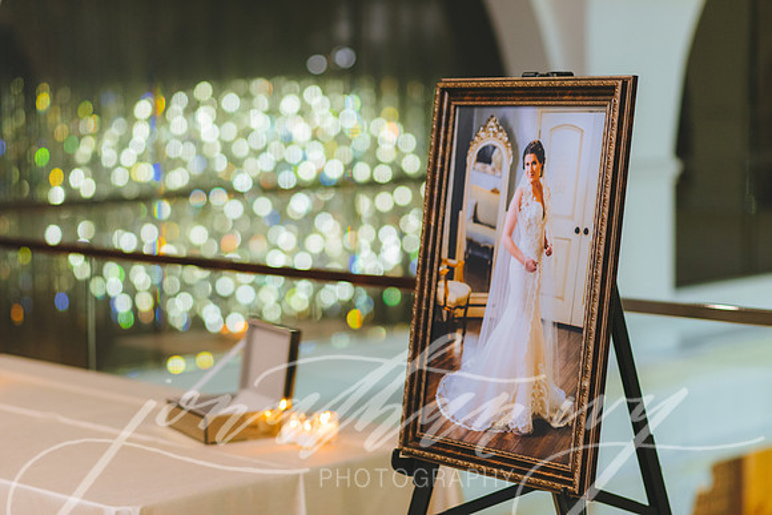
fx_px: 1823
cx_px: 386
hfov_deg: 23.9
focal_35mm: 85
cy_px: 258
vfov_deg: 16.1
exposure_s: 1/125
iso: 1600
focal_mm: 85
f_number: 2.2
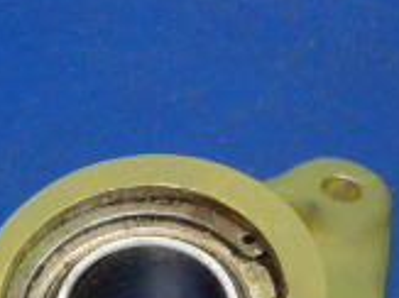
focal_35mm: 110
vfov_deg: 12.8
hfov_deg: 16.8
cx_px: -137
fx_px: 1267
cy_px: 442
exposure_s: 1/30
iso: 400
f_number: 3.9
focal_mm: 5
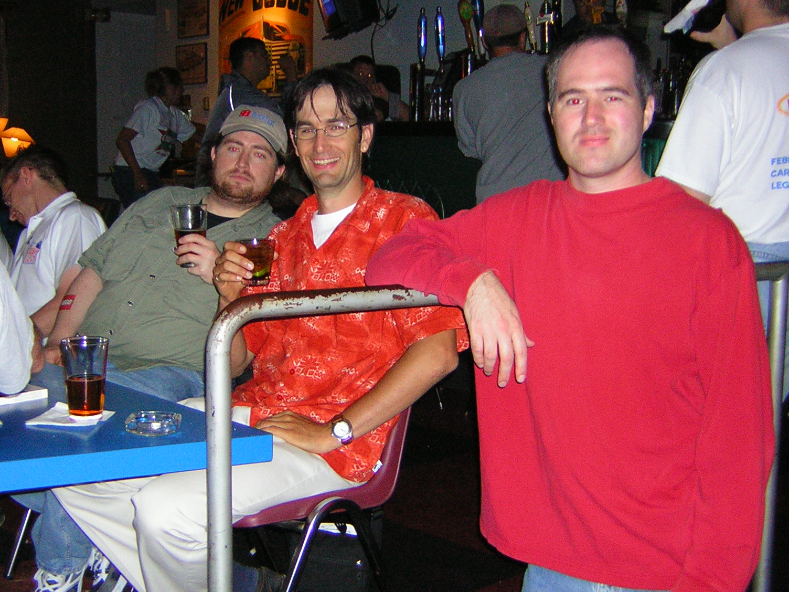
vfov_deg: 29.1
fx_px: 1140
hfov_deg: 38.2
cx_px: 375
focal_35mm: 50
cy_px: 293
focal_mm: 6.1
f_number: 2.9
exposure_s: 1/60.1
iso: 158
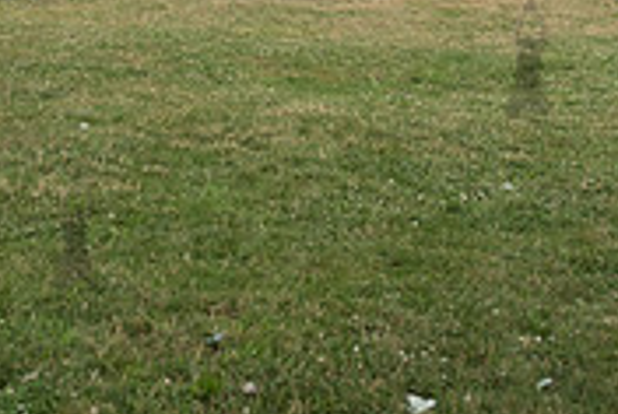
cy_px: -114
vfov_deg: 16.5
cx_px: 74
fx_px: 1358
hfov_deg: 24.9
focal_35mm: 79
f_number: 4
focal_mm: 24
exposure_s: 1/1000
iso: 500
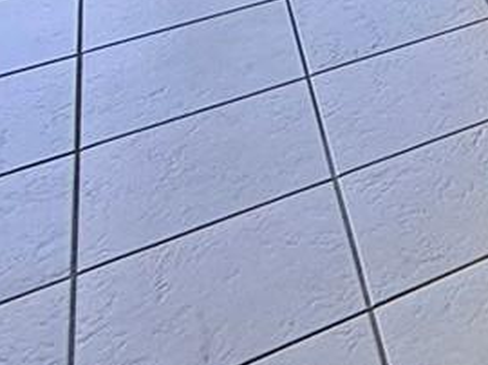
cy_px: -634
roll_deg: -1.4
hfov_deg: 15.9
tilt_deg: -1.0
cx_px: 1081
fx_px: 1169
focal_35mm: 83
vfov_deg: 12.0
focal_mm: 2.22
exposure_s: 1/99
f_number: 2.2
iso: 125
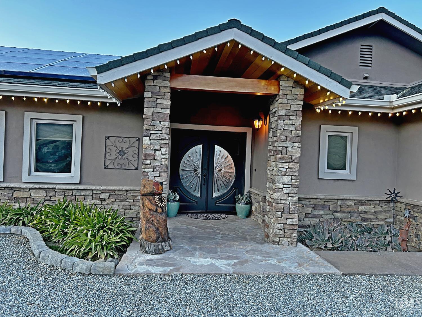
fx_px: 317
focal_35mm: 26
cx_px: 211
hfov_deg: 67.3
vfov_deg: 53.1
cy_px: 158
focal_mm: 5.7
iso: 250
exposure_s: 1/60
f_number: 1.5
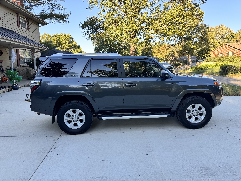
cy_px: 90
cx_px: 120
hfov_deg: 71.6
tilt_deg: -8.4
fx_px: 167
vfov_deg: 56.8
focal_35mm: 24
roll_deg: -1.7
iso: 80
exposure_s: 1/445
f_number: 1.78
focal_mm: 6.76
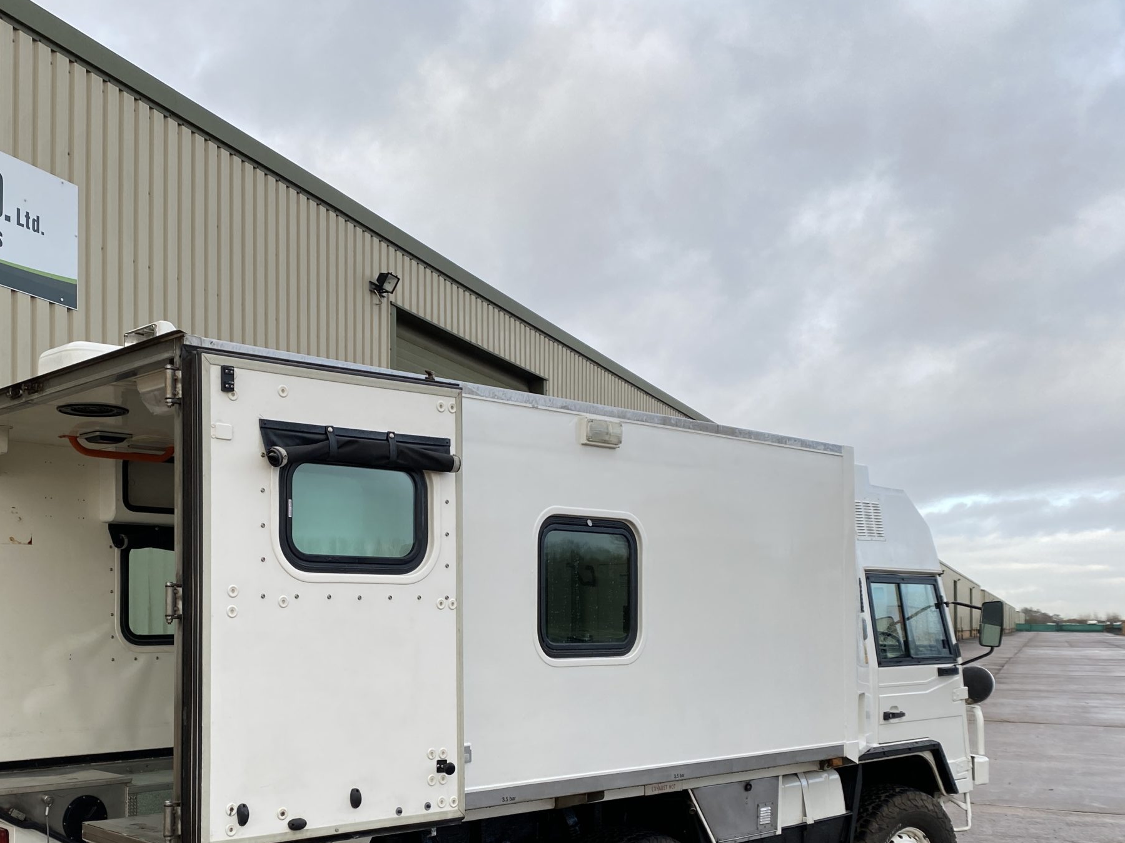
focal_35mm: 37
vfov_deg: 38.1
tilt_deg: +1.9
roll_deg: +0.8
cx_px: 359
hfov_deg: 49.1
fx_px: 1202
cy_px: 584
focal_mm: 4.25
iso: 32
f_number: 1.8
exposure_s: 1/529
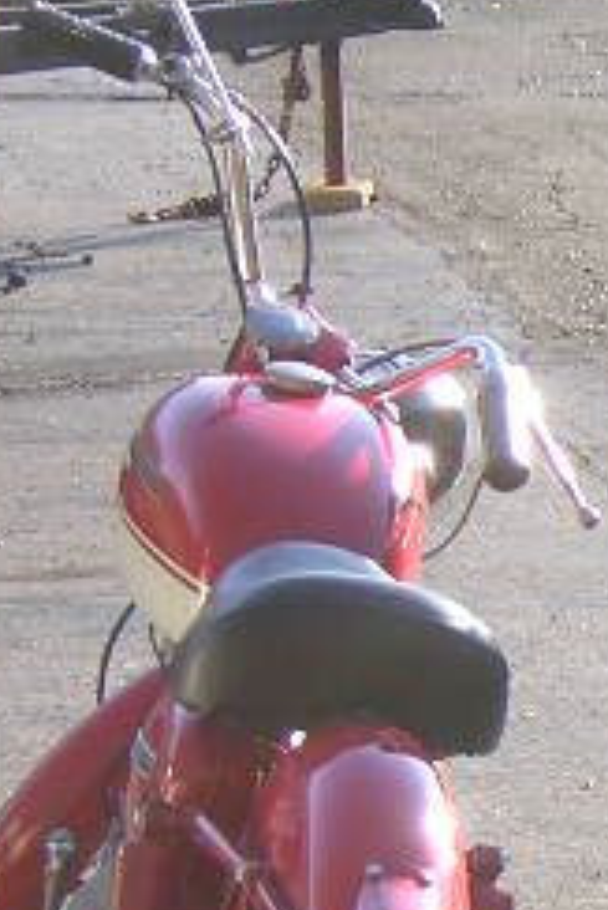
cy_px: 727
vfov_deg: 8.8
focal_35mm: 232
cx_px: 903
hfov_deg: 5.9
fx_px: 5869
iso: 100
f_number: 4.1
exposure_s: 1/150
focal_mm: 11.1
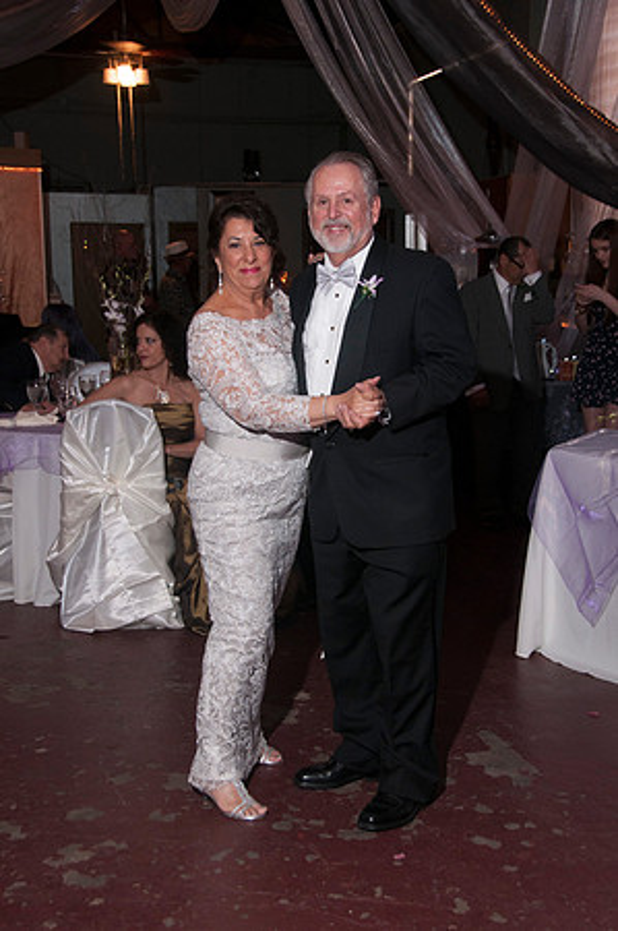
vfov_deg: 38.9
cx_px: 309
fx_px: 1316
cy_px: 466
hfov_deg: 26.4
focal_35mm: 51
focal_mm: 34
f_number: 5.6
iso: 400
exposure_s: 1/30
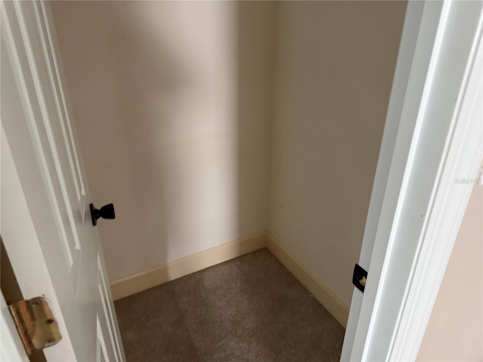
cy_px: 181
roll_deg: -1.7
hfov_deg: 71.6
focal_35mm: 24
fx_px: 335
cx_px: 242
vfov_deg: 56.8
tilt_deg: -22.4
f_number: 1.78
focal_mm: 6.76
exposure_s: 1/43
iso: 800
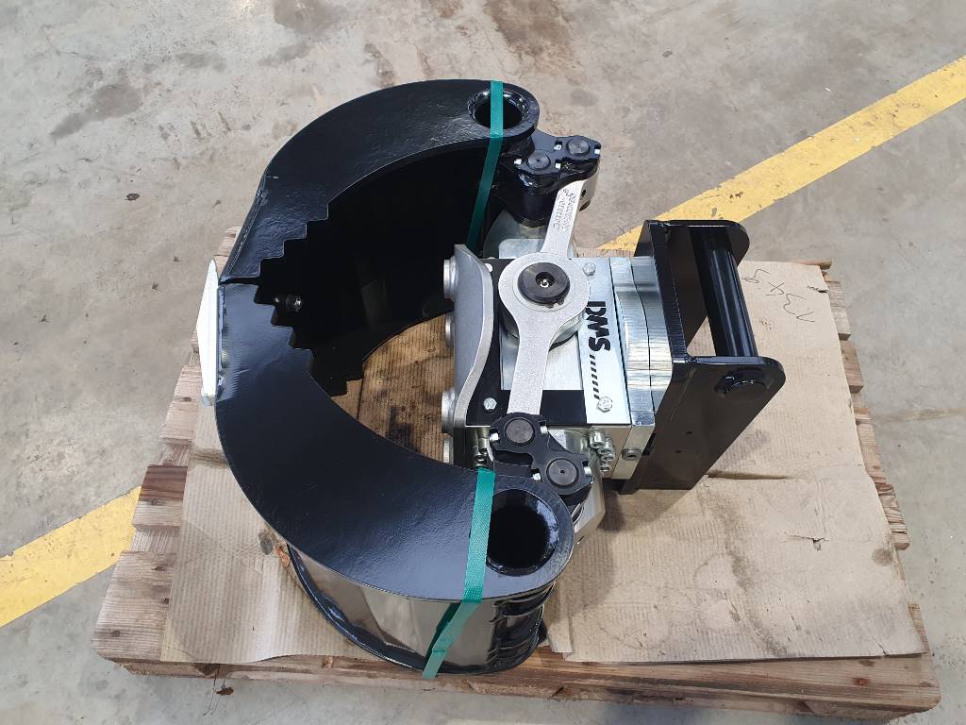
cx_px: 483
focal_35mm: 26
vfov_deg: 53.1
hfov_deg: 67.3
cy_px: 362
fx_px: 726
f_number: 2.4
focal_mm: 4.32
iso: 160
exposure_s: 1/100
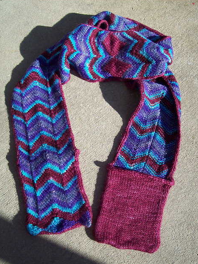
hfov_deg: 38.7
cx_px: 100
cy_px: 135
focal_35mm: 37
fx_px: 282
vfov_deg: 50.1
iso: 80
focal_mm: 6
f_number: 4.8
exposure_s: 1/359
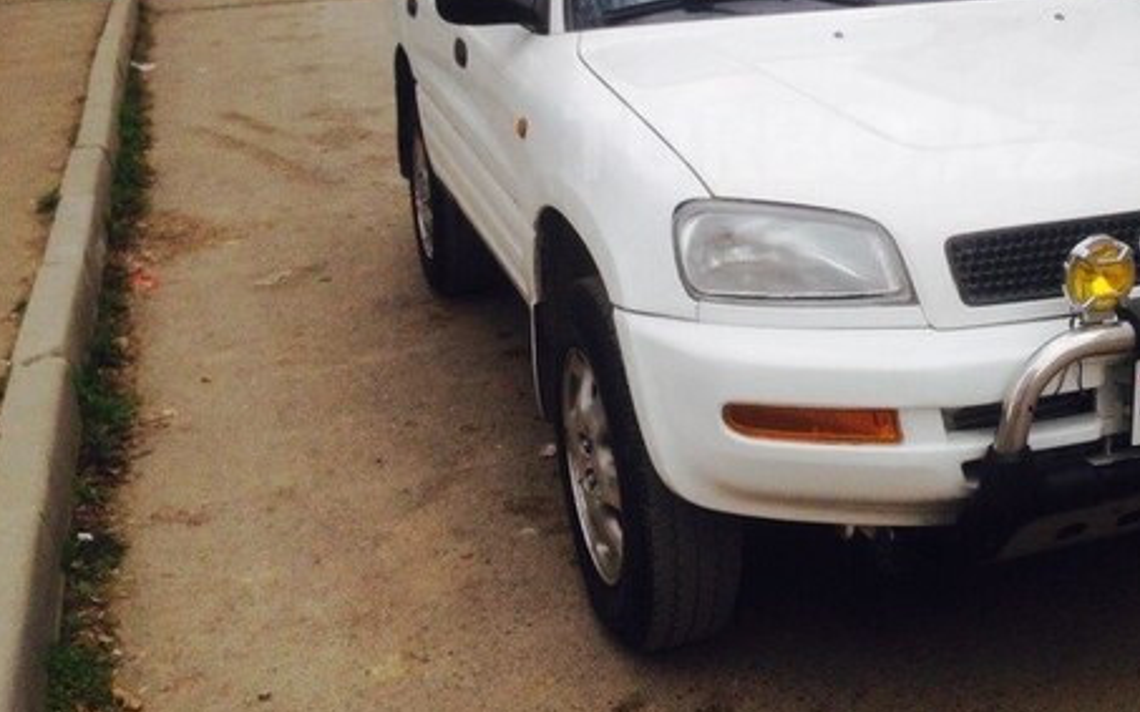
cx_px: 820
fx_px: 1584
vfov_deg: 24.9
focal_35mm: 51
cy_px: 142
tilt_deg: -12.3
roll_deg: +0.9
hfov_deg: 38.8
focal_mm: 4.12
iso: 50
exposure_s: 1/653
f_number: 2.4
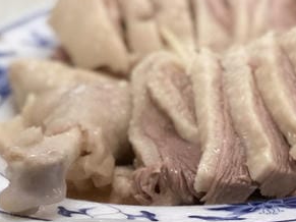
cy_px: 189
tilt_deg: -26.9
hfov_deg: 8.2
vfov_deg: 6.3
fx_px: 2009
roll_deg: -1.9
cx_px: 460
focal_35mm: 235
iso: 80
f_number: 2.8
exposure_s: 1/30
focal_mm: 6.6
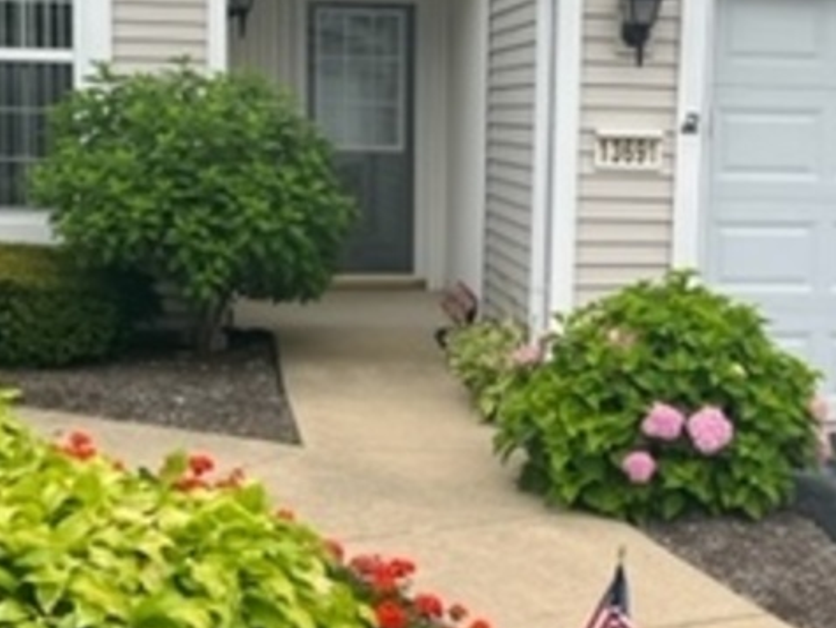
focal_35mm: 35
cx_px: 280
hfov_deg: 51.6
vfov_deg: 40.7
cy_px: 299
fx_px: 846
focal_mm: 5.1
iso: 50
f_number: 1.6
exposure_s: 1/787
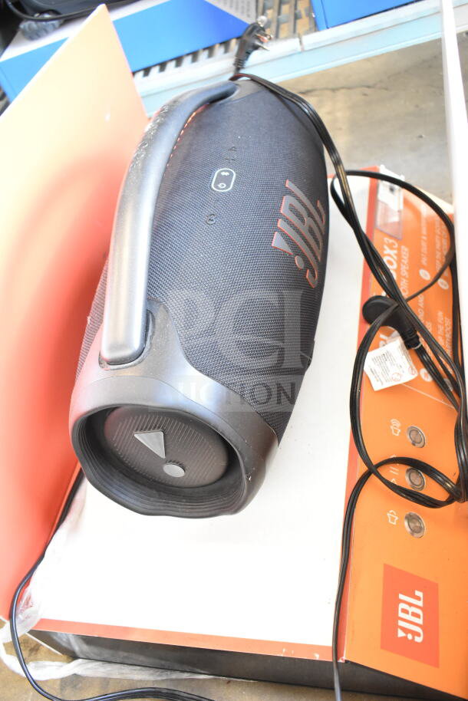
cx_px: 234
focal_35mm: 33
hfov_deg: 40.0
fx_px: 643
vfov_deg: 57.2
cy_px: 350
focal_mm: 22
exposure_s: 1/30
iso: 2800
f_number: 3.8
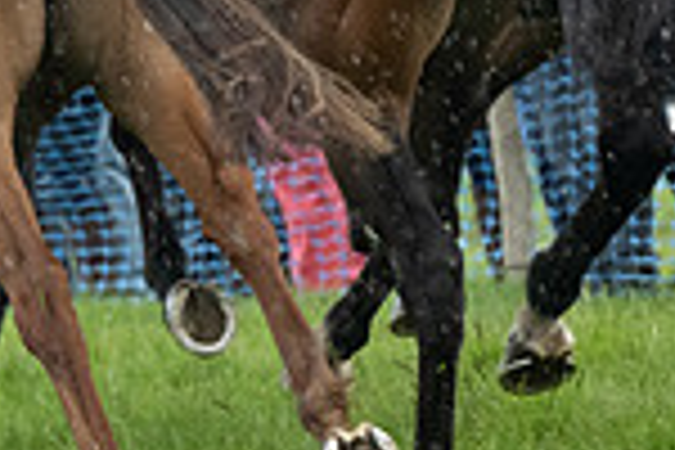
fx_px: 13518
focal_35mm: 721
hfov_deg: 2.9
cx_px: -274
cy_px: -130
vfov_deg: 1.9
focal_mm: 125
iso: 2000
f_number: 4
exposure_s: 1/640
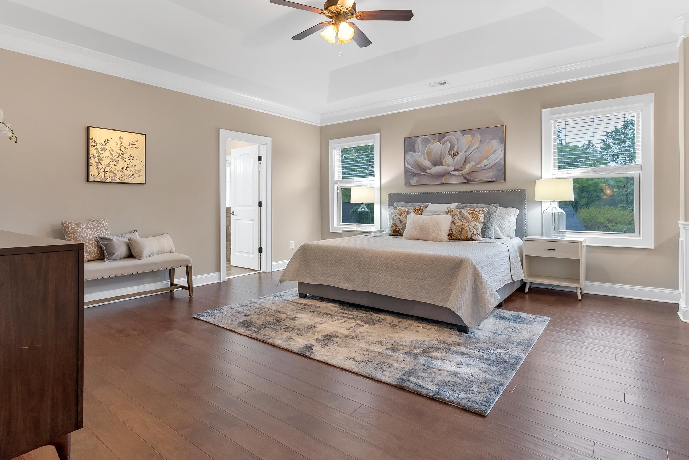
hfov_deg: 86.9
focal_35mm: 19
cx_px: 336
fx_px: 364
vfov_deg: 64.4
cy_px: 203
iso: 400
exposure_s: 1/20
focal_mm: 16
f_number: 8
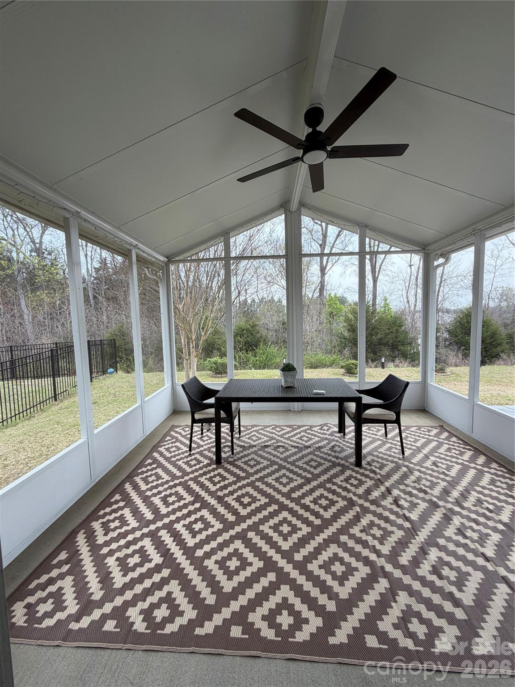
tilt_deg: -4.9
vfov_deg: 102.1
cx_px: 258
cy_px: 344
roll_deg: +1.7
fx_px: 278
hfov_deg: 85.7
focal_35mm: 14
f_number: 2.2
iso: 50
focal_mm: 2.22
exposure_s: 1/121
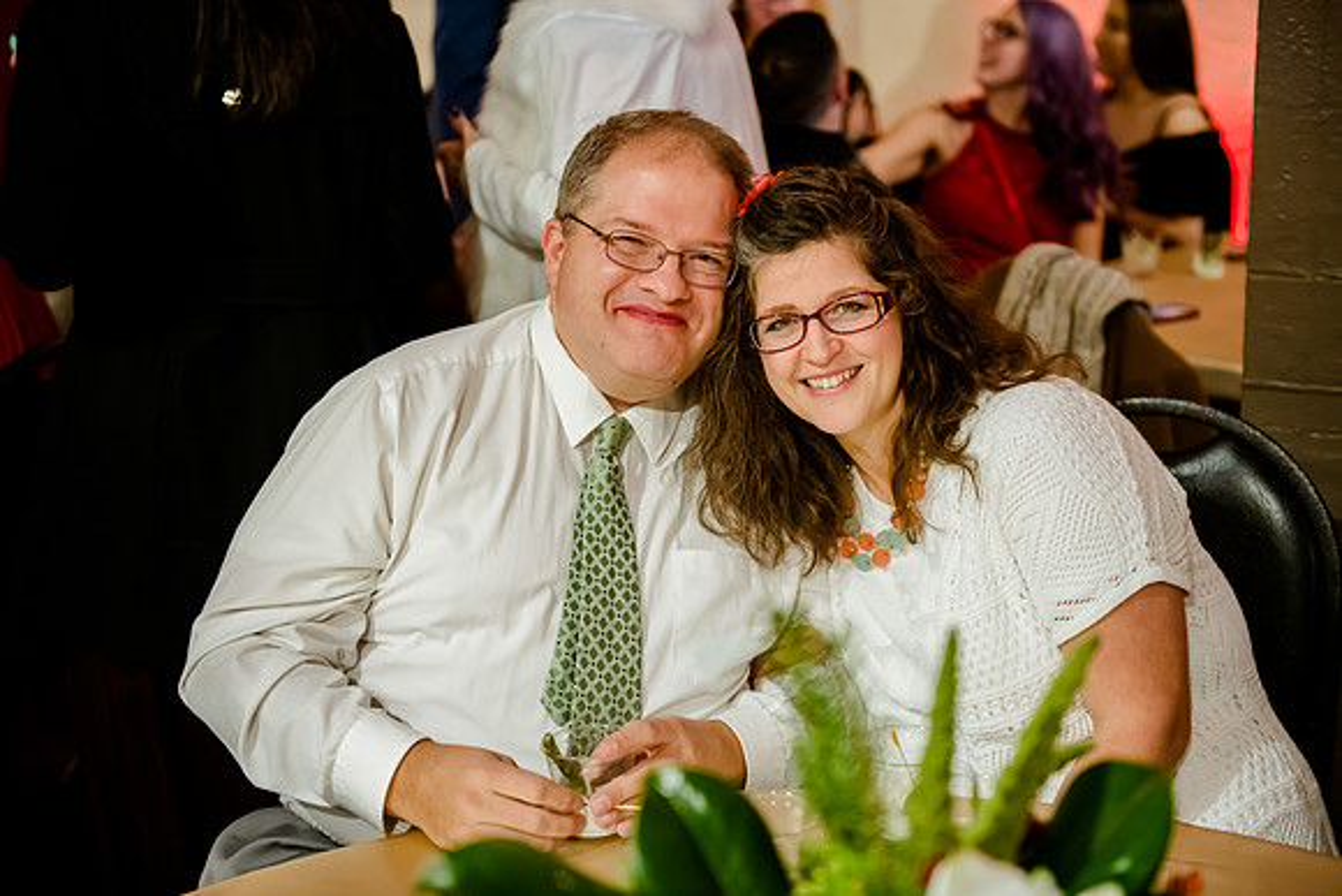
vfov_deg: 24.6
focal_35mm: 55
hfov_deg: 36.2
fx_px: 2051
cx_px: 671
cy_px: 448
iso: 5000
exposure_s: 1/100
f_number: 2.8
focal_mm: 55
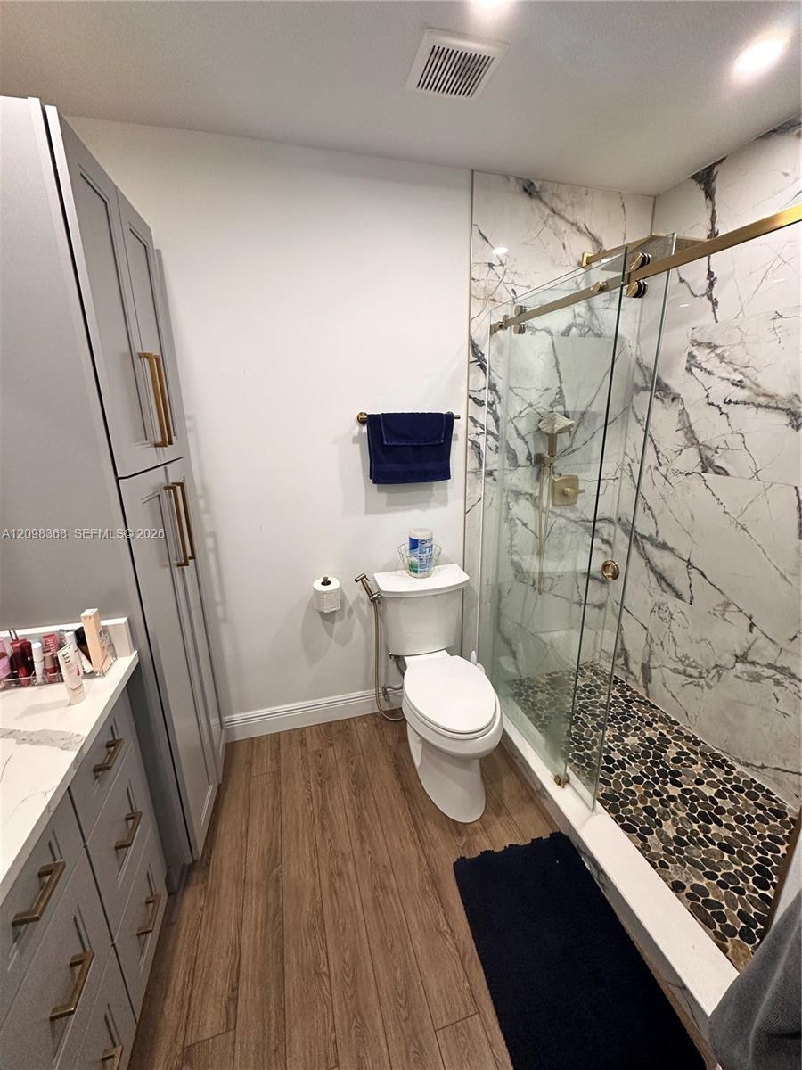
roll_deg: +0.7
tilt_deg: -14.0
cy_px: 535
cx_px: 401
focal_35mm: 14
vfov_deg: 102.1
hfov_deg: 85.7
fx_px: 432
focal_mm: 2.22
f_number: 2.2
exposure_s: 1/120
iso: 250
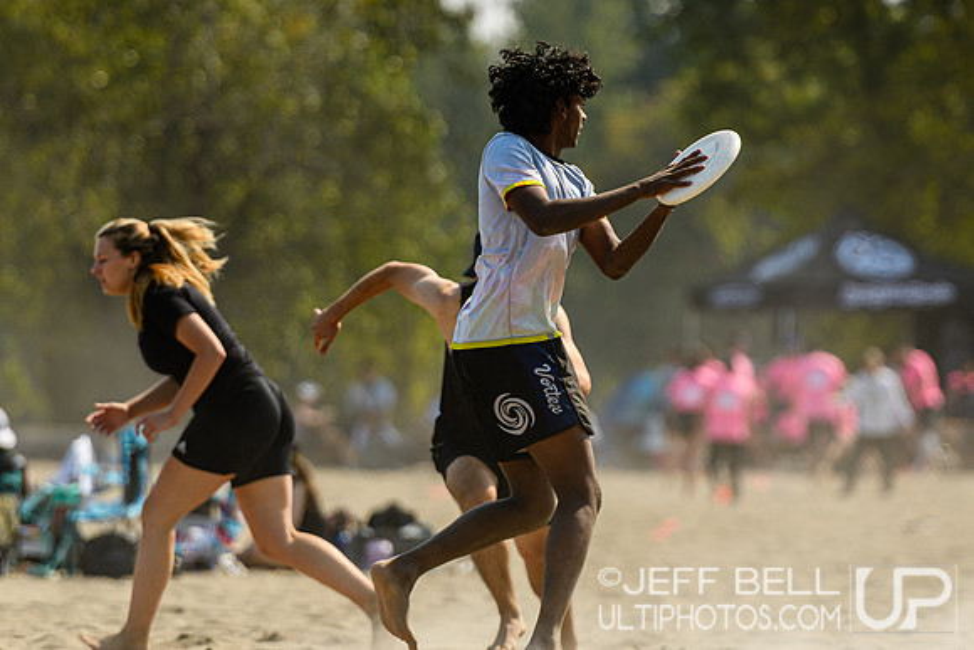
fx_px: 11249
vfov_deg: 3.3
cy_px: 220
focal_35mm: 416
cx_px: 668
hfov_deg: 5.0
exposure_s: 1/1250
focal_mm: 200
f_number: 3.2
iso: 100
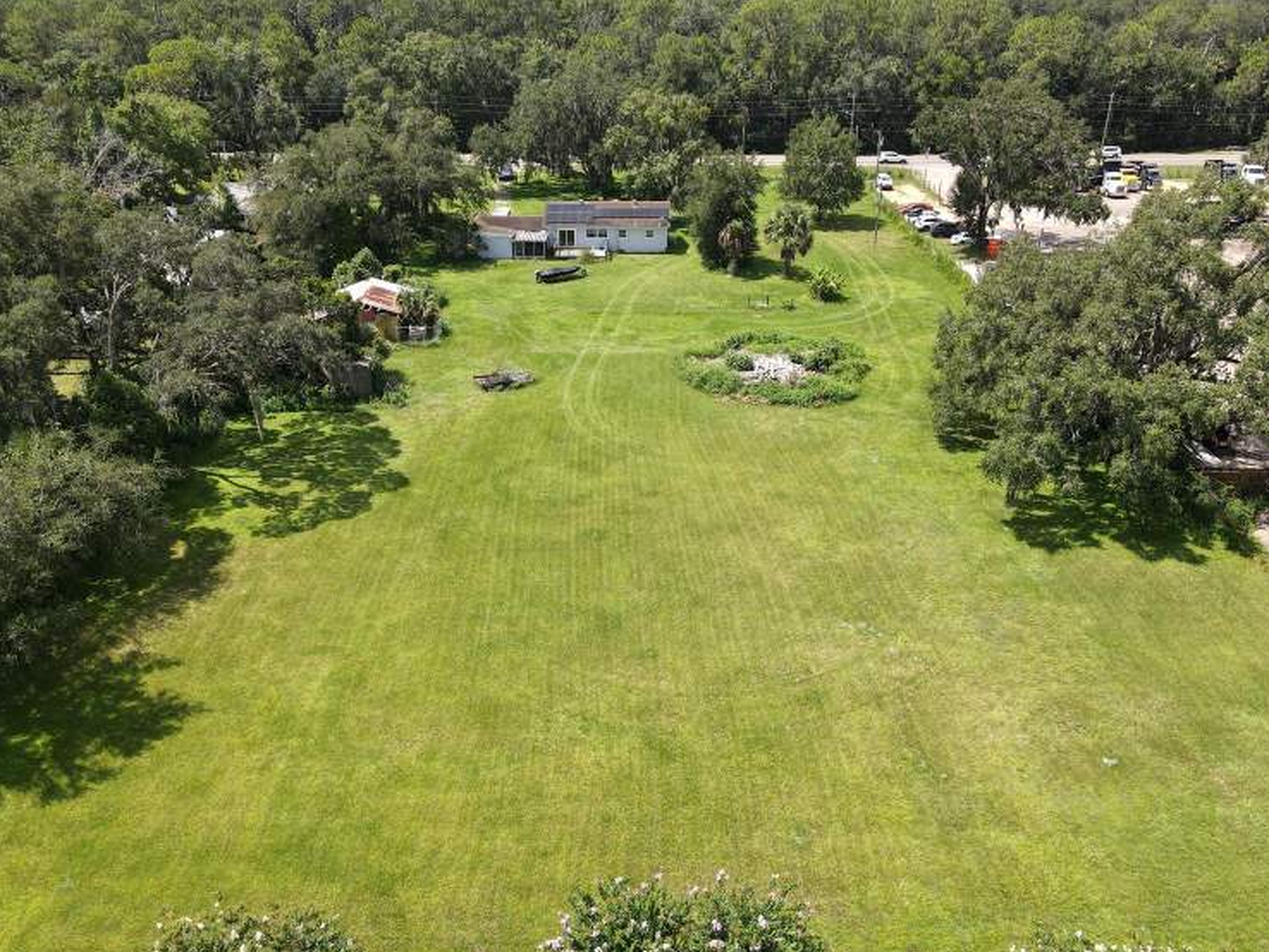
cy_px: 485
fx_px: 953
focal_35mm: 26
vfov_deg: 53.1
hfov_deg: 67.3
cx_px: 659
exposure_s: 1/400
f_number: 2.8
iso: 100
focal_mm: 4.5
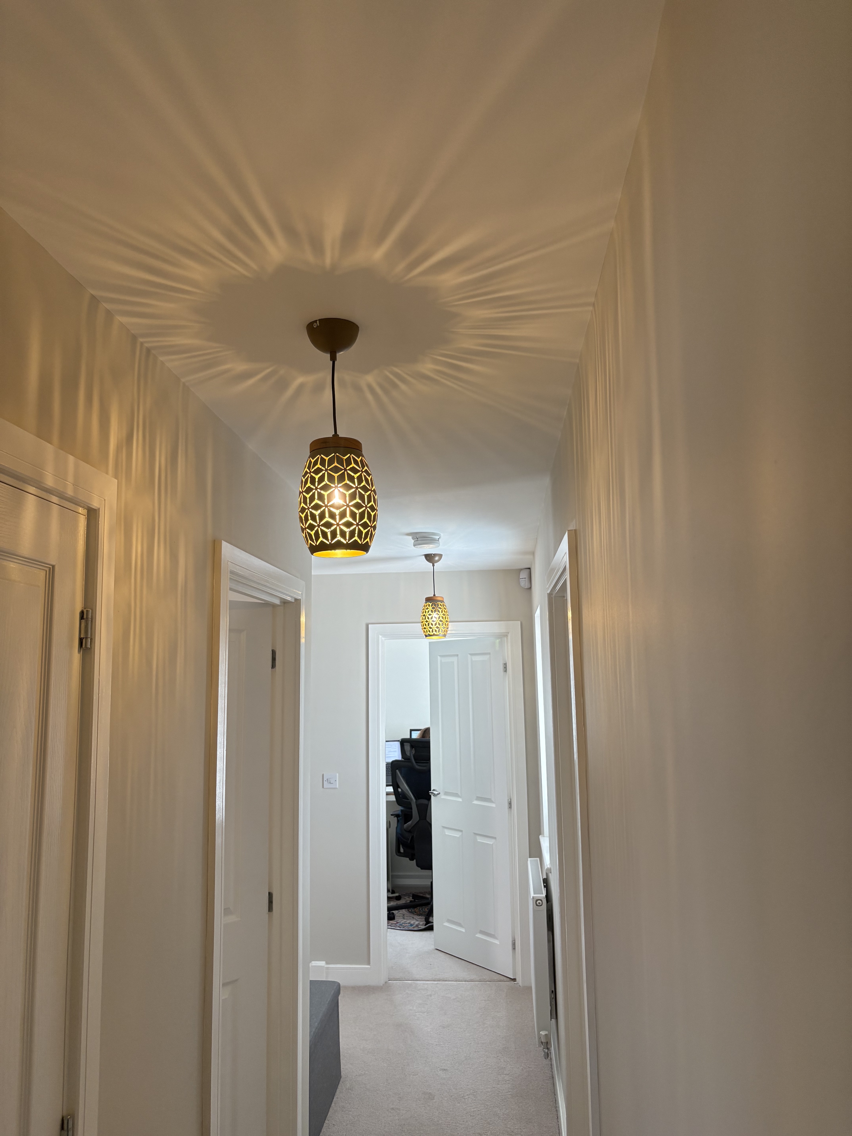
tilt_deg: +7.3
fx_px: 853
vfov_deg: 67.3
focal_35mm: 26
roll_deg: +0.8
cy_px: 568
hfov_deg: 53.1
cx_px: 426
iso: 125
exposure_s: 1/100
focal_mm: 5.96
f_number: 1.6
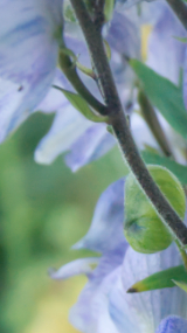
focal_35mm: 364
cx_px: 418
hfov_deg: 3.3
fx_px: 3215
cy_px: 171
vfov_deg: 5.9
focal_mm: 55
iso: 2500
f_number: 9
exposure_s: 1/500
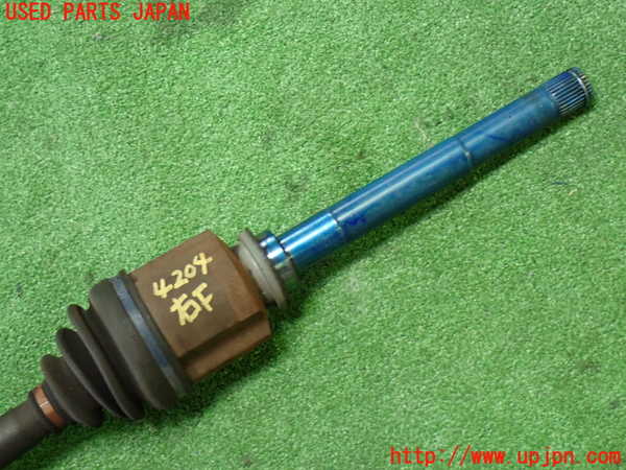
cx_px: 313
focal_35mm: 67
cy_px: 235
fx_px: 1212
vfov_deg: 21.9
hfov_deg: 29.0
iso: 800
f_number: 3.8
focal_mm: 11.88
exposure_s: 1/40
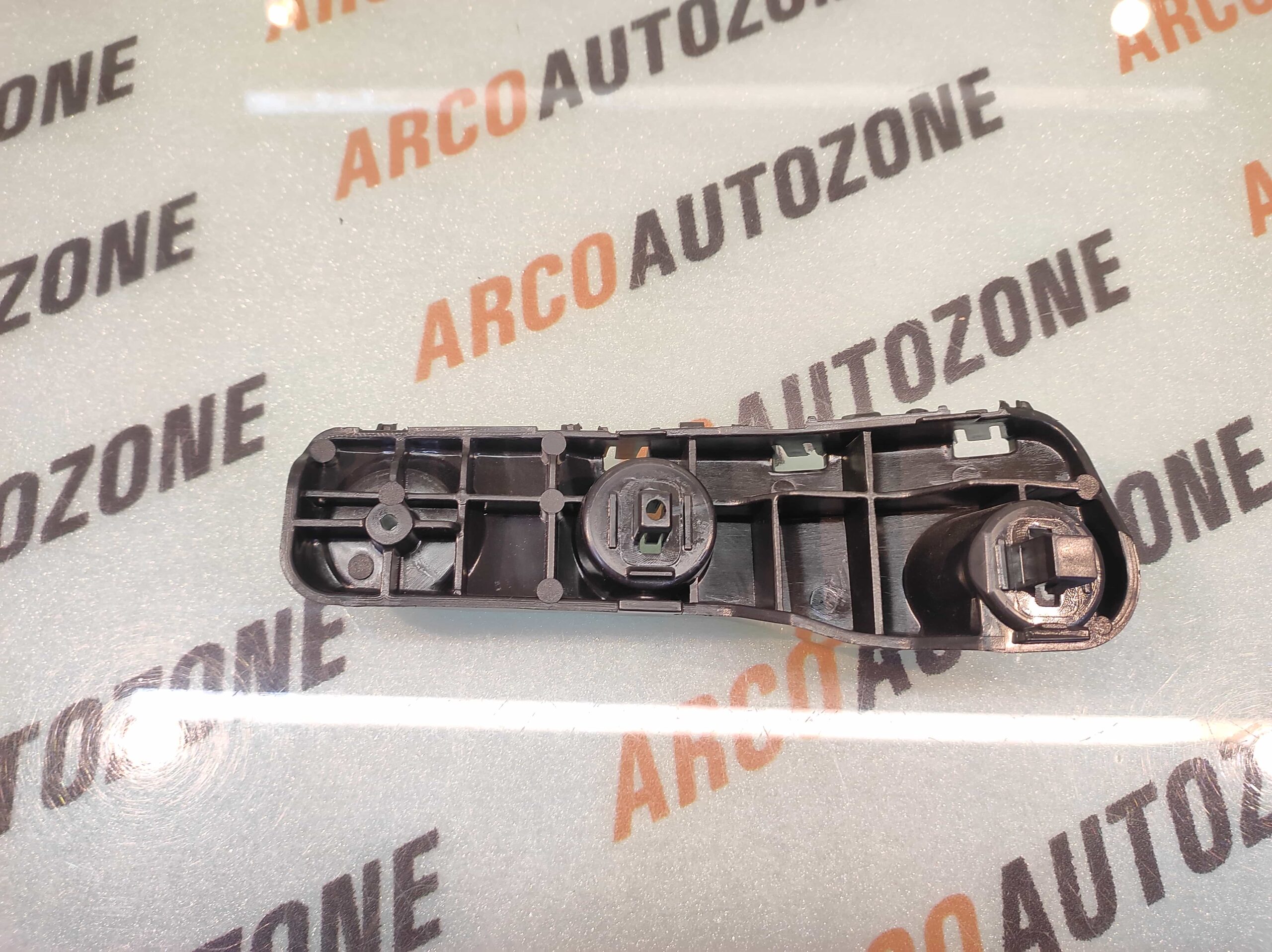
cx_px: 636
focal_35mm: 17
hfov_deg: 91.1
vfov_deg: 74.7
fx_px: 624
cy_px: 476
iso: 207
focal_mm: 4.74
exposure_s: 1/33
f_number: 1.79
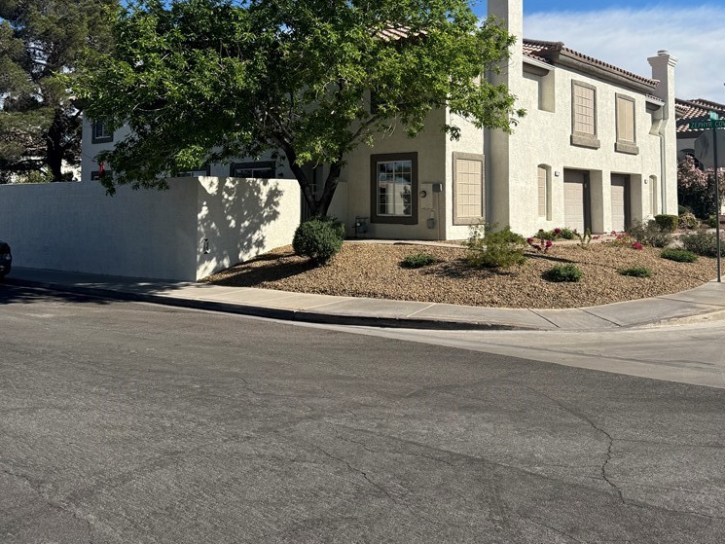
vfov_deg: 42.0
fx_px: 691
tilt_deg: +4.0
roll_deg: +0.9
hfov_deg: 55.3
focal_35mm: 33
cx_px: 370
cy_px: 158
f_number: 1.78
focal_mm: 6.76
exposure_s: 1/4950
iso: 80
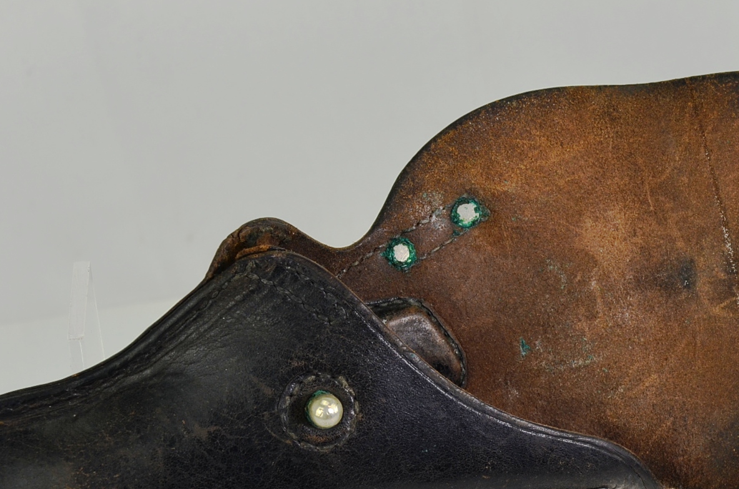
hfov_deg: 20.4
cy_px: 394
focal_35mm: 100
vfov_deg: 13.5
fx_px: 2048
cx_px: 447
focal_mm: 32
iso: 220
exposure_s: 1/125
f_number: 5.6
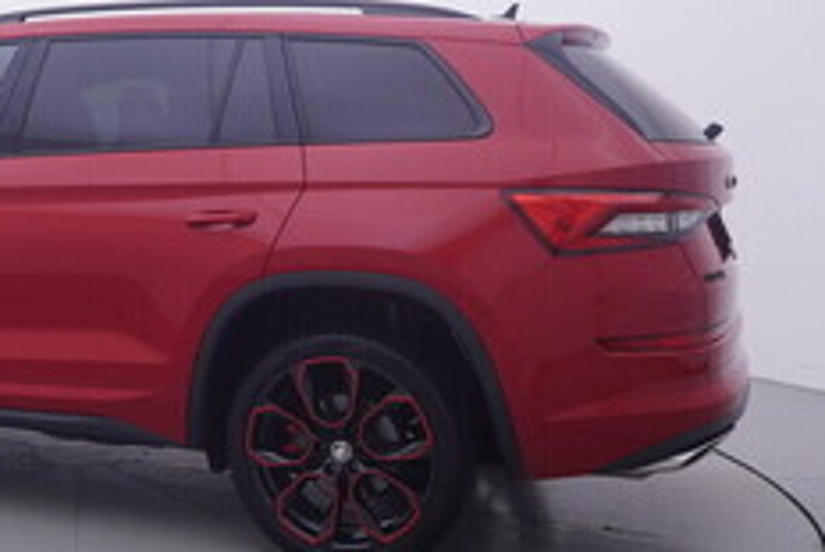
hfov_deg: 35.3
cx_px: 87
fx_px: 1219
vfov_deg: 25.4
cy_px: 215
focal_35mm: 53
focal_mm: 15
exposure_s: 1/80
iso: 200
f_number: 5
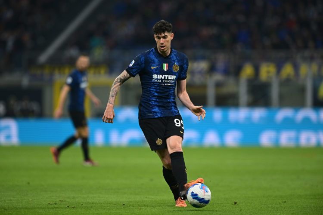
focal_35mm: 400
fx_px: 3589
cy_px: 108
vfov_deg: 3.4
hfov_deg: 5.2
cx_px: 162
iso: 2000
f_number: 3.5
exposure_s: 1/1600
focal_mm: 400
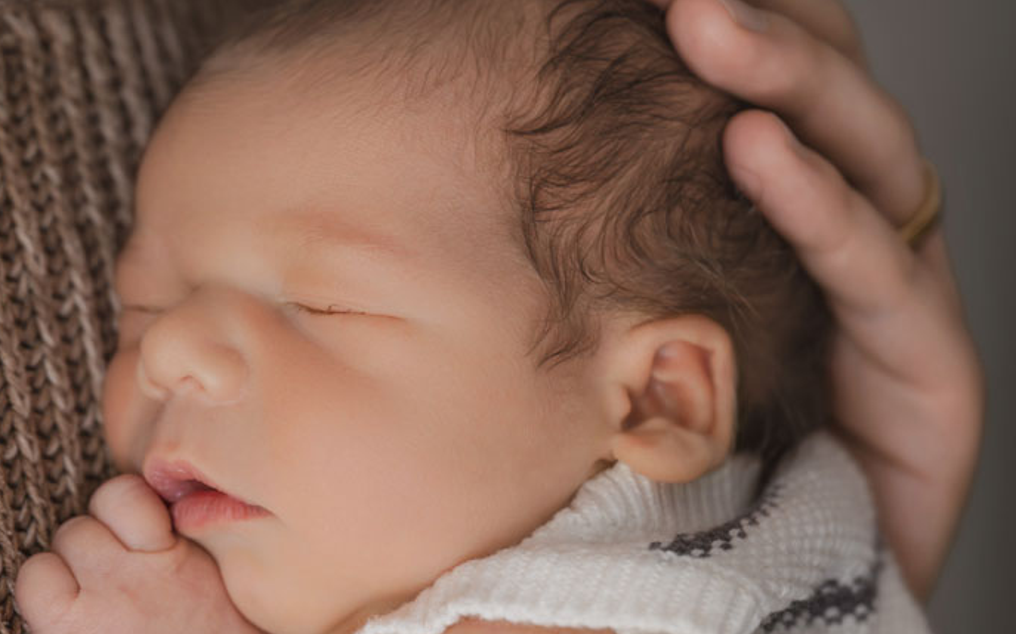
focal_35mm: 89
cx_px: 441
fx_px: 2464
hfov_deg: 23.3
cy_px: 590
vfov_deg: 14.5
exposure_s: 1/200
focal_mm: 50
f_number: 3.5
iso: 1000
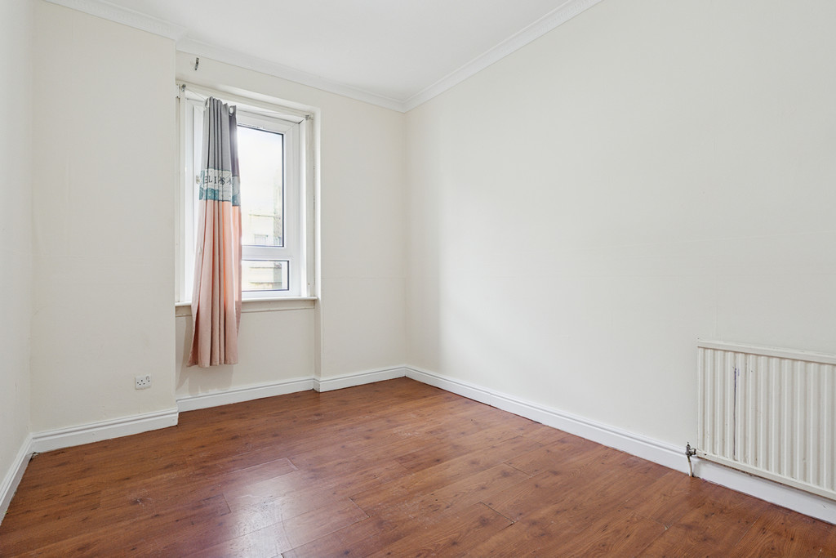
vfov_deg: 72.1
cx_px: 418
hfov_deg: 95.0
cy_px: 279
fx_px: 383
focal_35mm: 16
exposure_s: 1/30
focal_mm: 11
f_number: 5
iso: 320
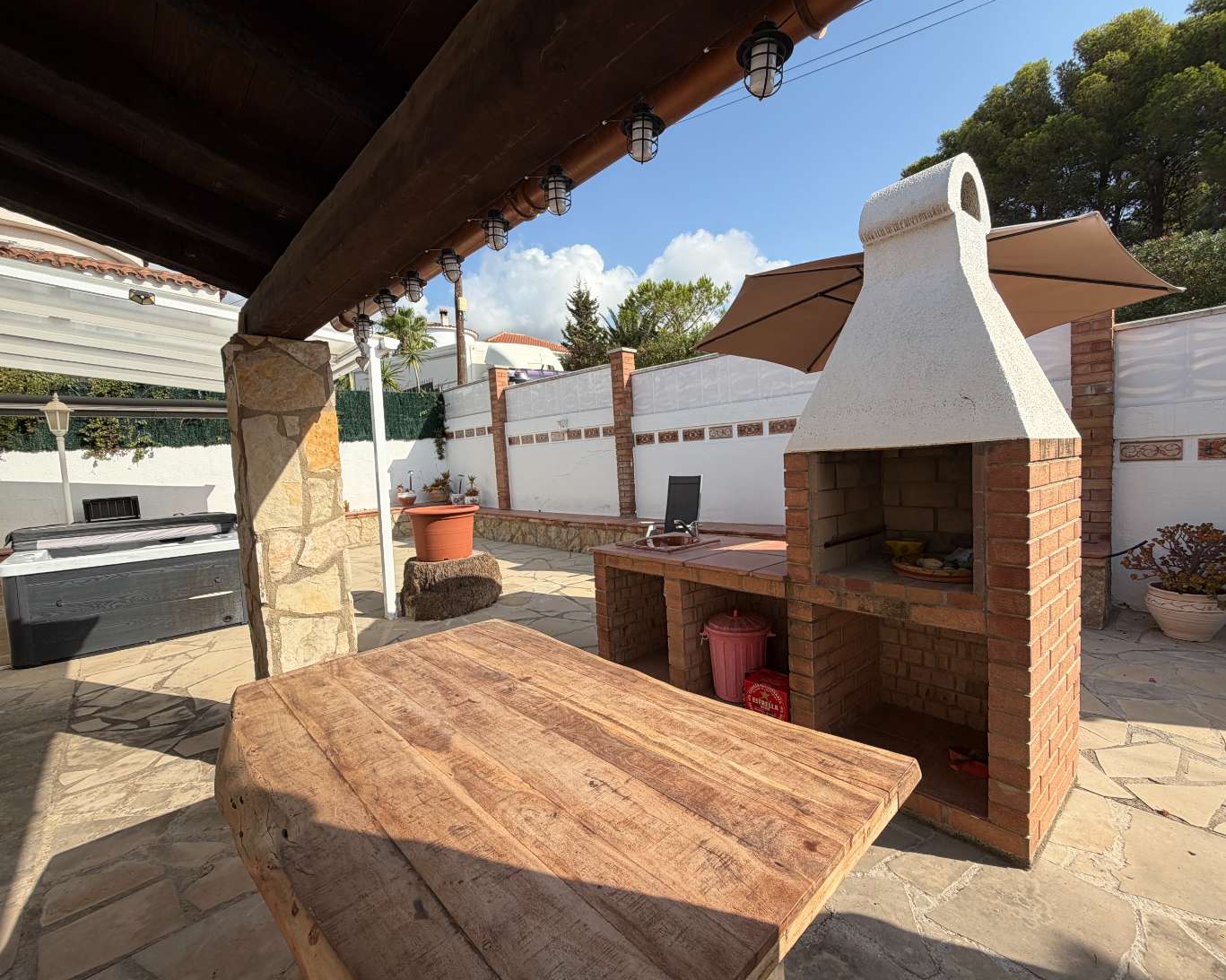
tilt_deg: -3.8
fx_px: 544
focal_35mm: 15
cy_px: 495
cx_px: 630
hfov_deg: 96.8
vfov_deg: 84.0
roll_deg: +2.9
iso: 25
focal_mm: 2.22
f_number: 2.2
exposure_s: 1/770
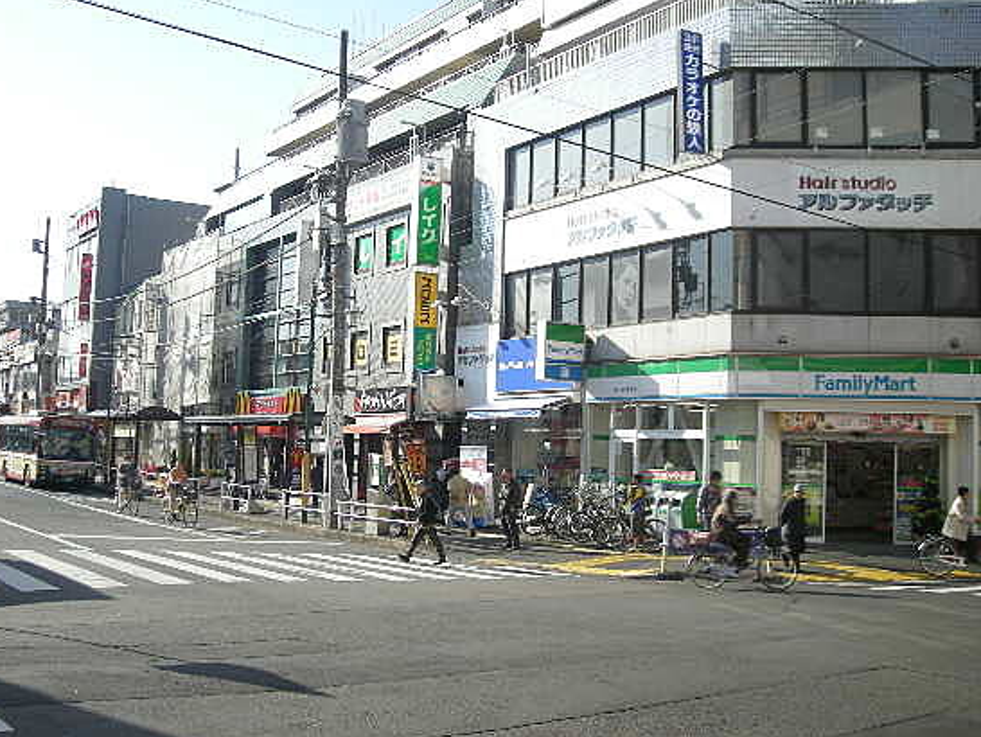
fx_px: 1162
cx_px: 408
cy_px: 325
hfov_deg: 45.6
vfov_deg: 35.1
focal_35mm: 41
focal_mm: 5.7
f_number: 5.7
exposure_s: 1/134
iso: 50
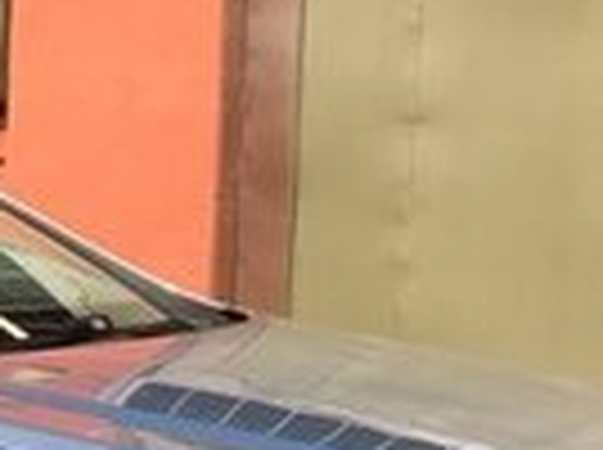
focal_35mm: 143
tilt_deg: -9.2
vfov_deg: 10.1
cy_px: 650
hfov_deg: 12.8
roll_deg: +0.1
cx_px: -410
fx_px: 2487
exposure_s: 1/409
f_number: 2.2
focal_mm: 4.15
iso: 25
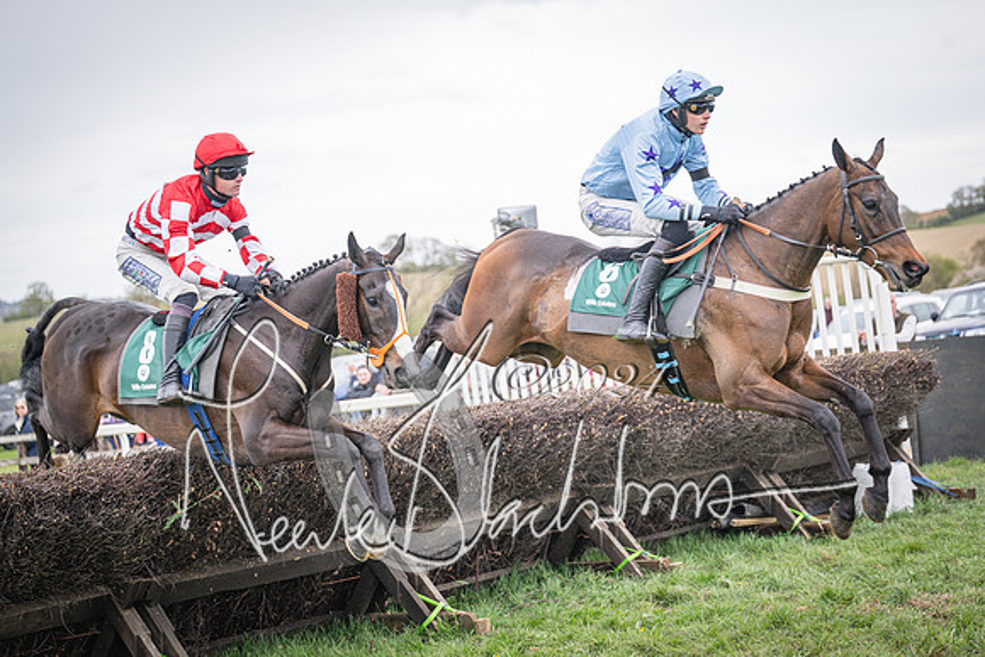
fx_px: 2000
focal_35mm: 73
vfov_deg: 18.7
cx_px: 514
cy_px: 328
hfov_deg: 27.7
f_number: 2.8
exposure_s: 1/1600
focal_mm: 70
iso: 800
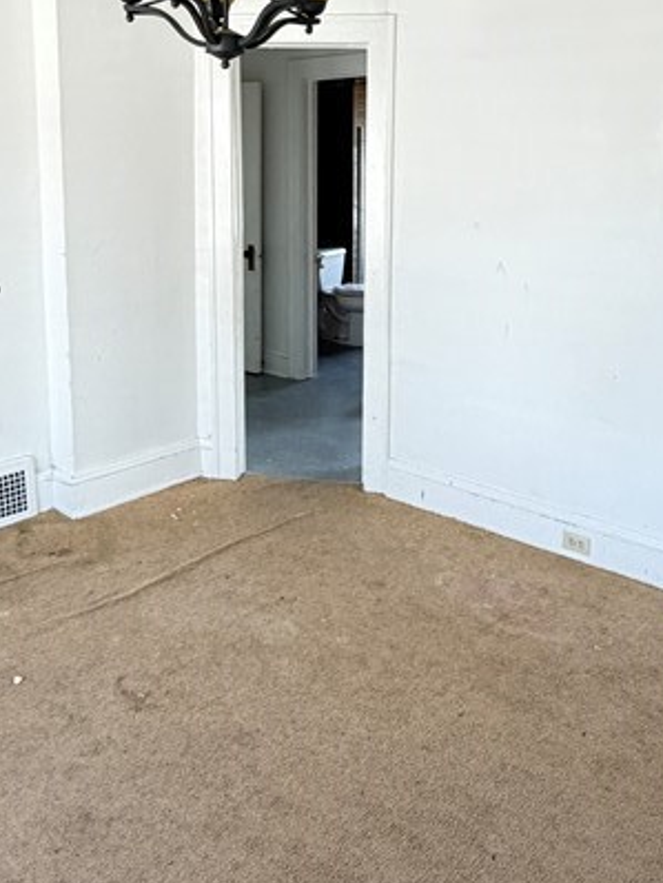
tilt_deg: -8.1
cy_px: 275
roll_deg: +0.8
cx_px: 302
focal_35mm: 36
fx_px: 918
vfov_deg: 50.2
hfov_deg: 39.7
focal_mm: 2.22
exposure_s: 1/121
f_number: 2.2
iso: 320
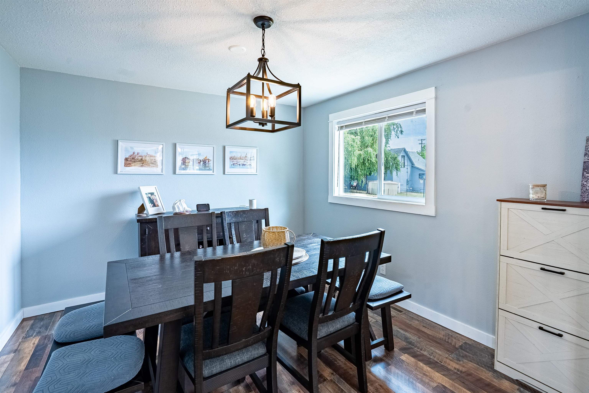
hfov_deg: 96.7
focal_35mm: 16
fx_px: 262
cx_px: 294
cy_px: 196
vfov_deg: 73.8
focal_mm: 16
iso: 400
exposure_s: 1/320
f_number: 8
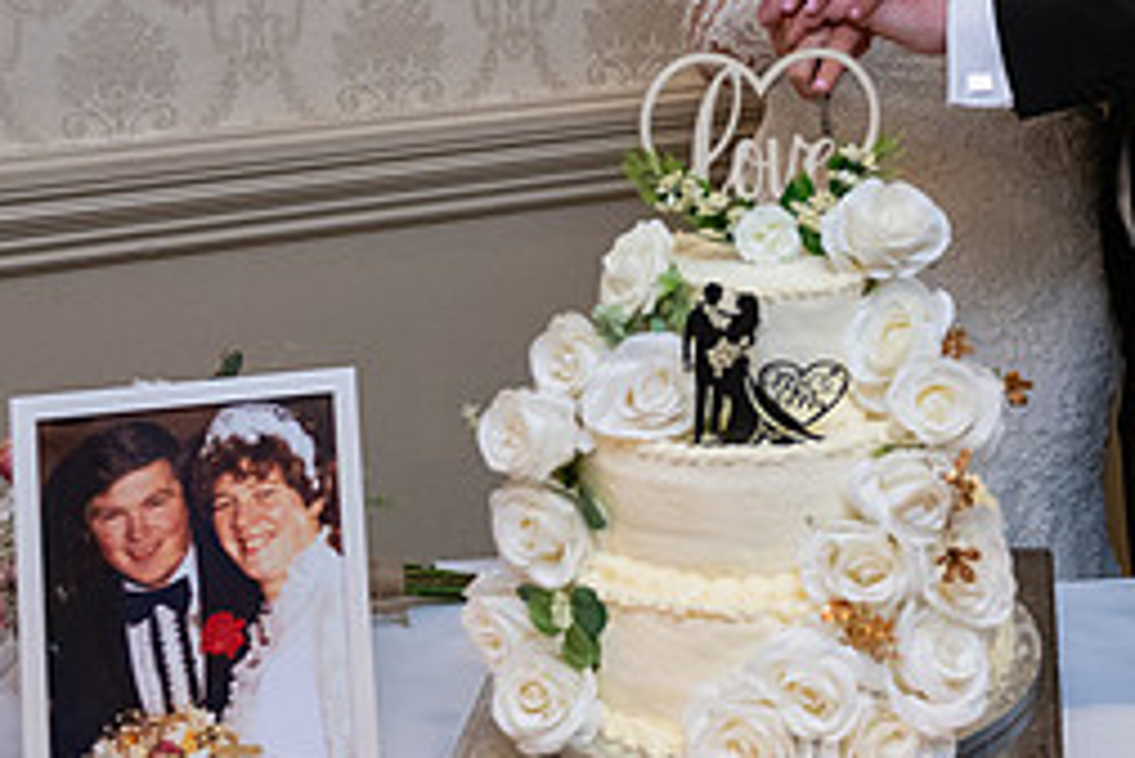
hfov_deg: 25.4
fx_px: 2460
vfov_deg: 17.0
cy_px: -56
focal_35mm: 78
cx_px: 969
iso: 1000
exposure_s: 1/160
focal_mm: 29
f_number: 3.5
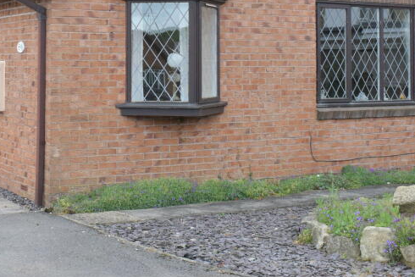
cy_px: 35
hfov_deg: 28.9
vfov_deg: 19.4
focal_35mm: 69
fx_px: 796
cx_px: 116
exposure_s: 1/125
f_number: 13
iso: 800
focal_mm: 22
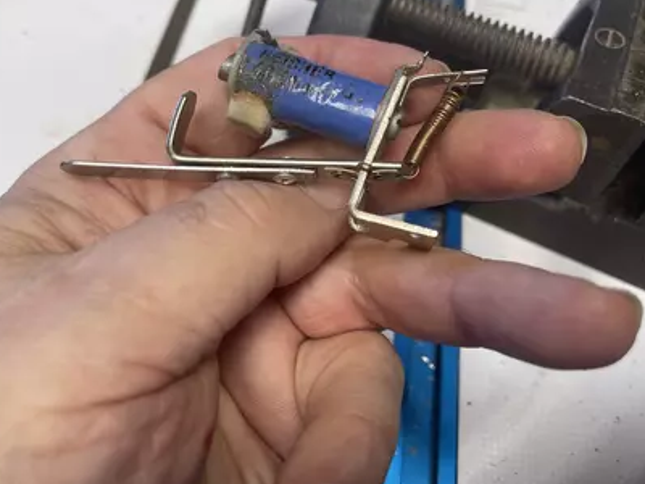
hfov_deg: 59.8
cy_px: 218
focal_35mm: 30
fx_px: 559
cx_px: 285
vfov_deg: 46.7
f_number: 1.6
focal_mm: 5.1
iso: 50
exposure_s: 1/120
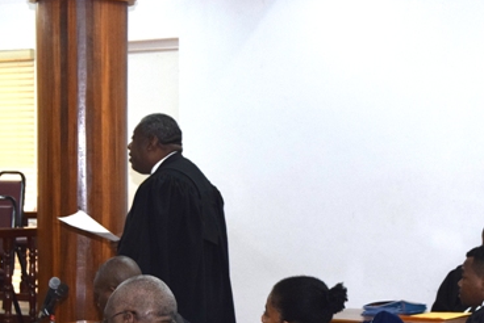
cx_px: 279
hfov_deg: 17.0
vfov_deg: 11.4
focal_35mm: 120
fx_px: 1615
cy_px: 269
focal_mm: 46
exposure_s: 1/200
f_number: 5.6
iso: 1600
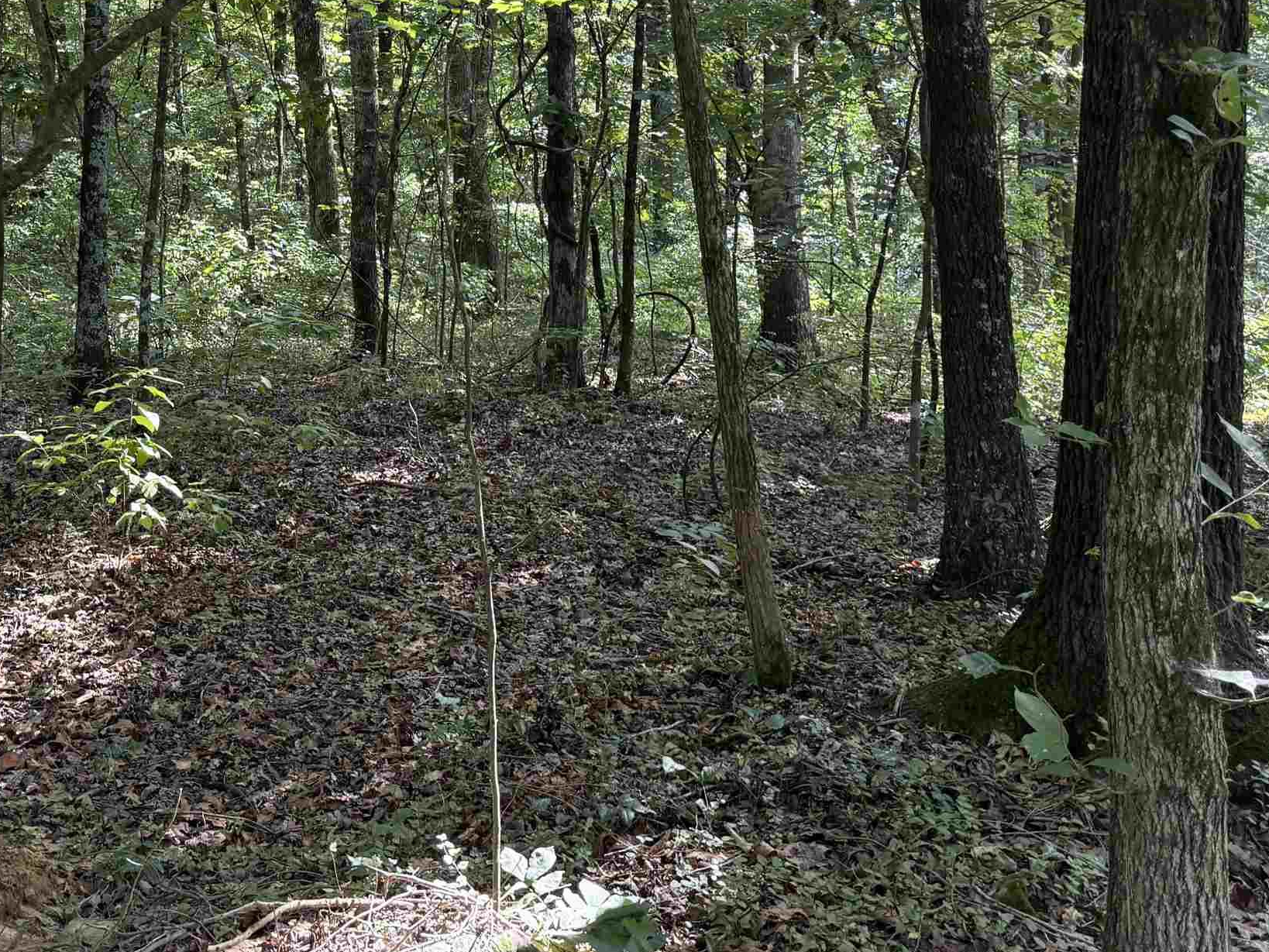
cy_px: 313
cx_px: 277
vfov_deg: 31.9
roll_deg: -0.8
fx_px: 1650
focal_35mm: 45
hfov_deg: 40.5
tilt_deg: +0.6
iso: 160
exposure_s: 1/186
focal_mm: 6.76
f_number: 1.78
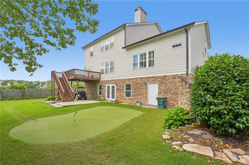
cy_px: 82
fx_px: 97
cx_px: 124
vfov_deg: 81.1
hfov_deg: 104.3
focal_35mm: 14
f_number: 8
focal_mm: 14
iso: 100
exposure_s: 1/250
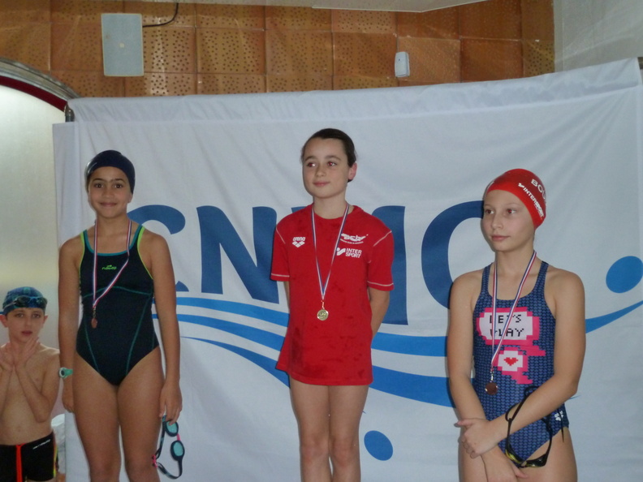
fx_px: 780
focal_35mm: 42
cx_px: 322
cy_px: 241
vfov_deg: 34.3
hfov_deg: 44.8
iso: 400
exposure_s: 1/60
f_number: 3.7
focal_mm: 6.9
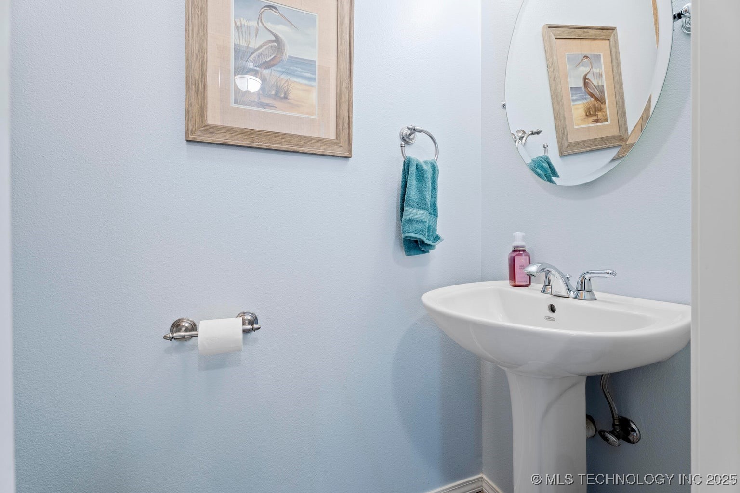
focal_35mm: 16
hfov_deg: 96.7
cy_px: 246
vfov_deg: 73.7
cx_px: 370
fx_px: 329
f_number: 9
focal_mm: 16
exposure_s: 1/1.67
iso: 250
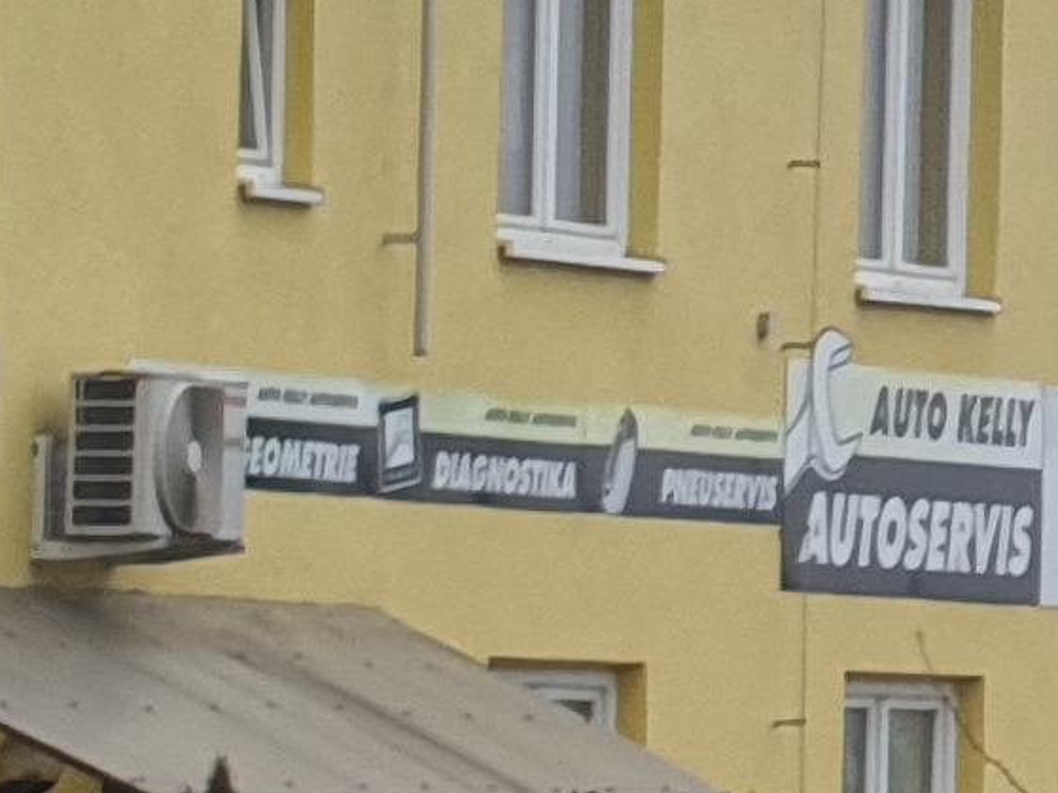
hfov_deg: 5.0
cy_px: 1243
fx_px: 11459
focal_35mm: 375
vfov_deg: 3.9
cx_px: -2319
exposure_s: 1/33
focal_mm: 6
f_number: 2.4
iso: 100
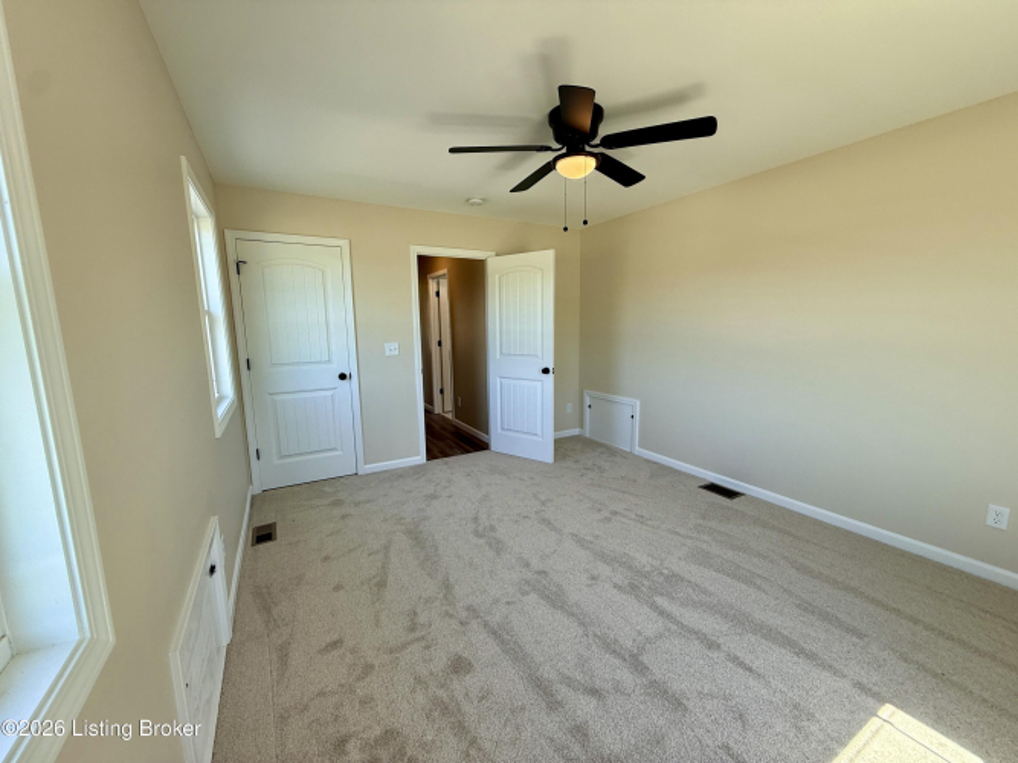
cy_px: 382
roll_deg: +0.7
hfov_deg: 102.1
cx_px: 509
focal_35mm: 14
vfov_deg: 85.7
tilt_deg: -7.0
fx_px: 412
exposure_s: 1/106
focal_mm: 2.22
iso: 40
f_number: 2.2
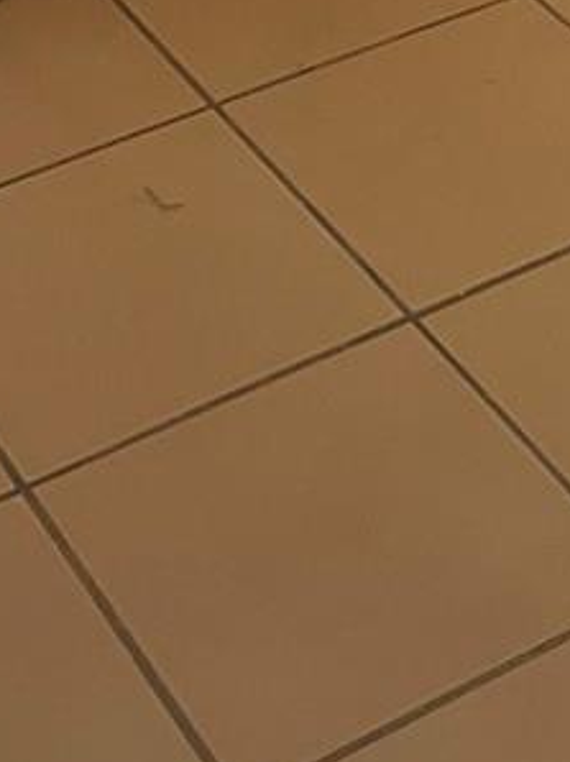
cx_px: 542
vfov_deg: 12.6
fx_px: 2836
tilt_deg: -13.7
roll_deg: +0.1
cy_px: -959
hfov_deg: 11.4
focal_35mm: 129
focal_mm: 5.1
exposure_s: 1/60
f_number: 1.6
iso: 160
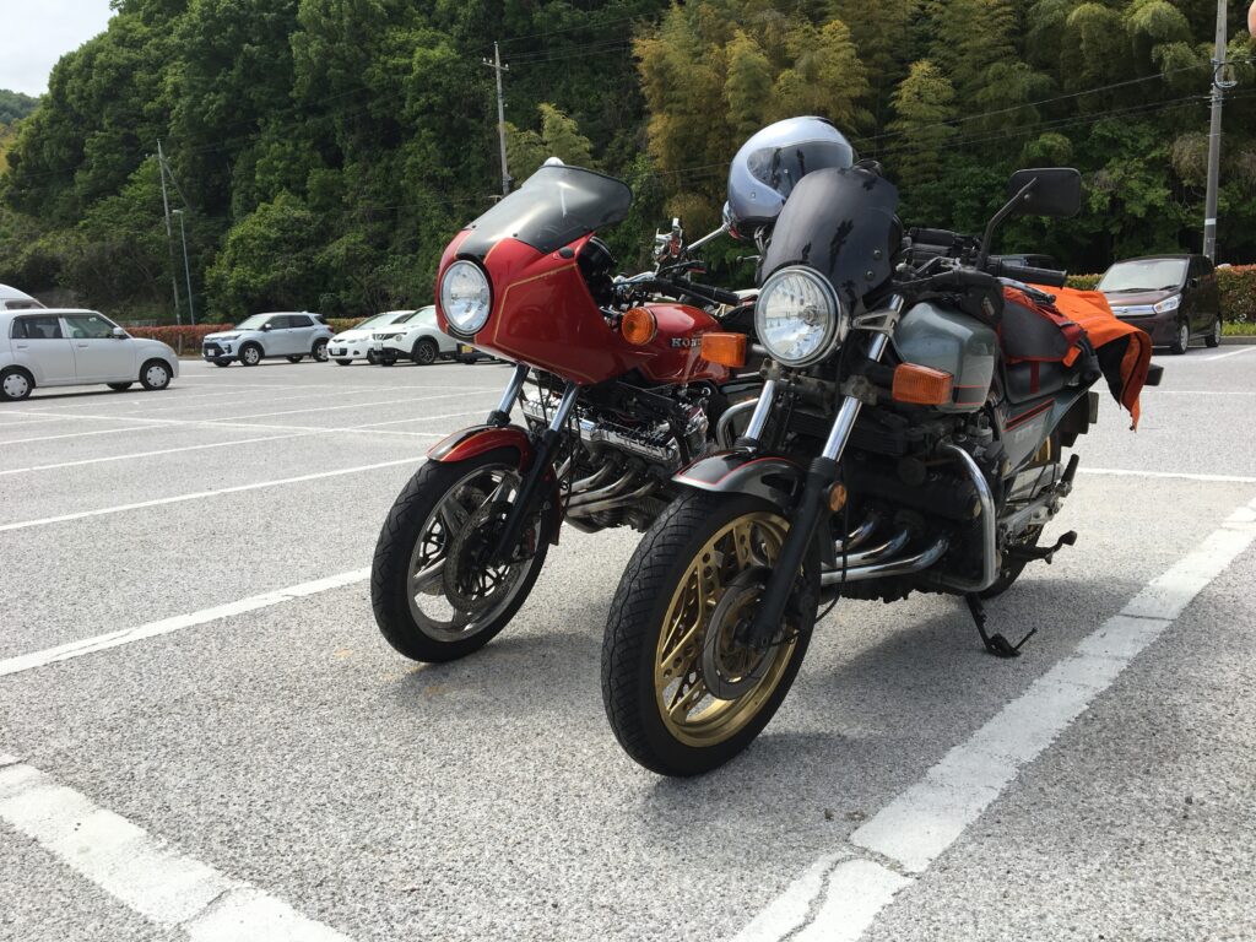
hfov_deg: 61.7
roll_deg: +1.9
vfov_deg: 48.2
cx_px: 628
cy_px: 471
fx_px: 1052
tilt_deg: -6.6
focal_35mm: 29
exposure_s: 1/1183
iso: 25
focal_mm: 4.15
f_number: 2.2
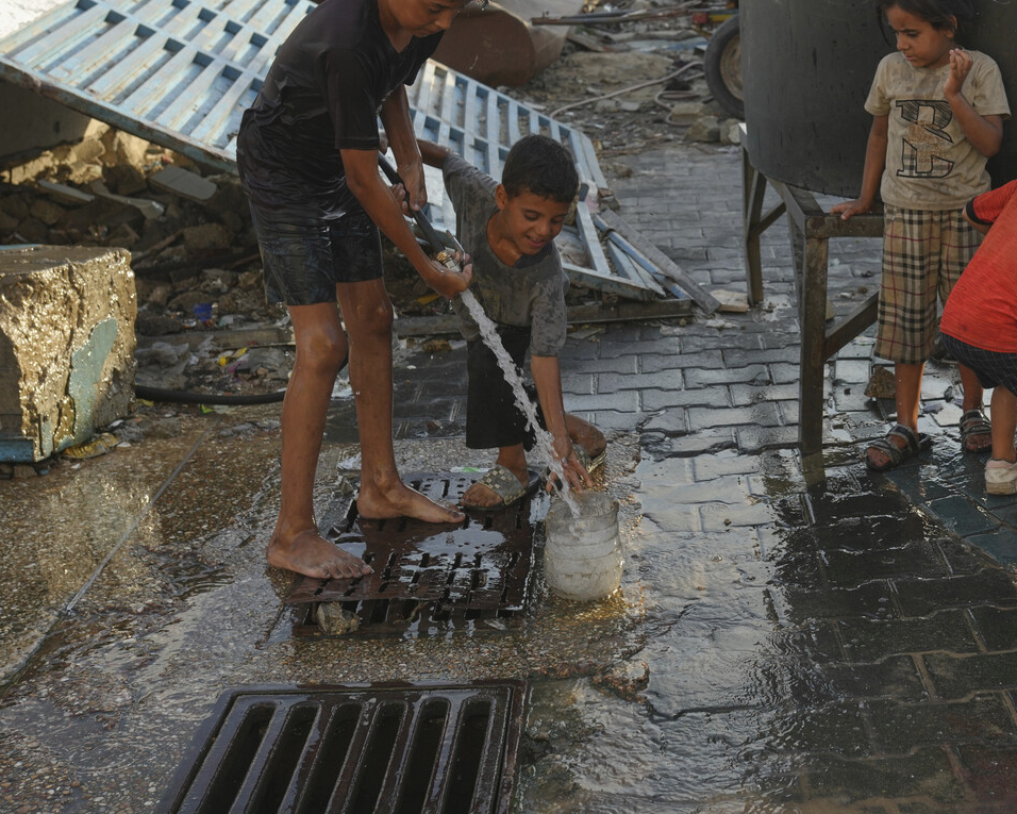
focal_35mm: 55
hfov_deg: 33.4
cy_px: 272
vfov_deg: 27.5
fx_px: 1656
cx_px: 778
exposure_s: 1/800
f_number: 4.5
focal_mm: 35
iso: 320
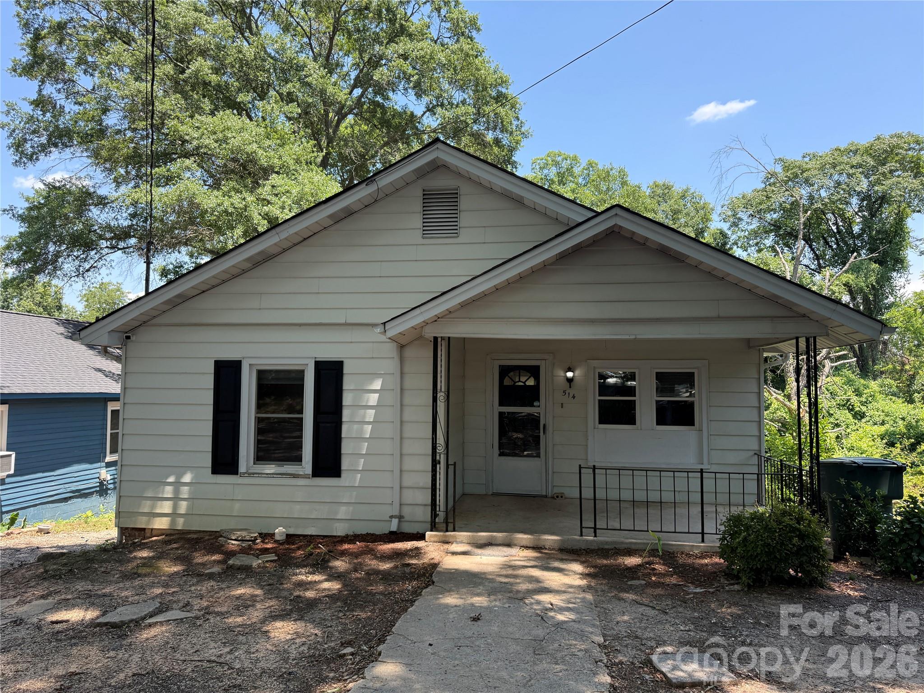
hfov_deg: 71.6
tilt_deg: +4.5
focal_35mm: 24
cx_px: 462
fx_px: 641
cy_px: 346
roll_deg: -0.5
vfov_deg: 56.8
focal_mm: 6.76
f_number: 1.78
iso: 100
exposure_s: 1/858
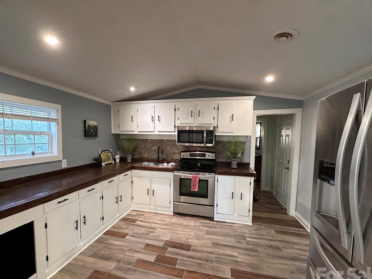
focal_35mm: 16
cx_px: 170
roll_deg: -0.8
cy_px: 149
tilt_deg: -4.4
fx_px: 172
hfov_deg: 94.3
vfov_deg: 78.0
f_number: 2.2
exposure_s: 1/60
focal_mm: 2.22
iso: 640
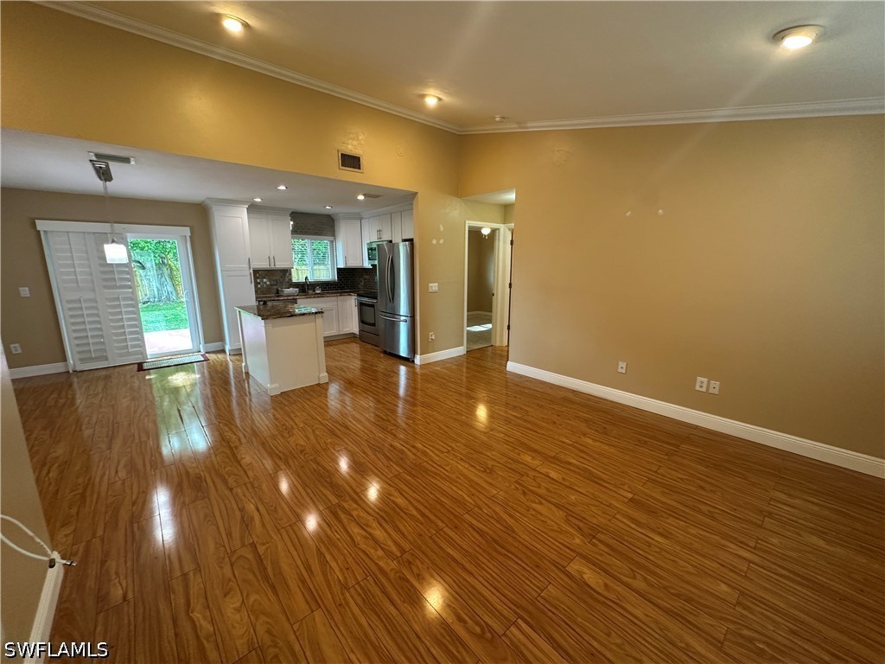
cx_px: 442
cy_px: 332
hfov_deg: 102.1
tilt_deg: -10.3
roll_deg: +0.3
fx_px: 358
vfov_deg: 85.7
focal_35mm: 14
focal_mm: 2.22
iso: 200
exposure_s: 1/60
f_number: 2.2
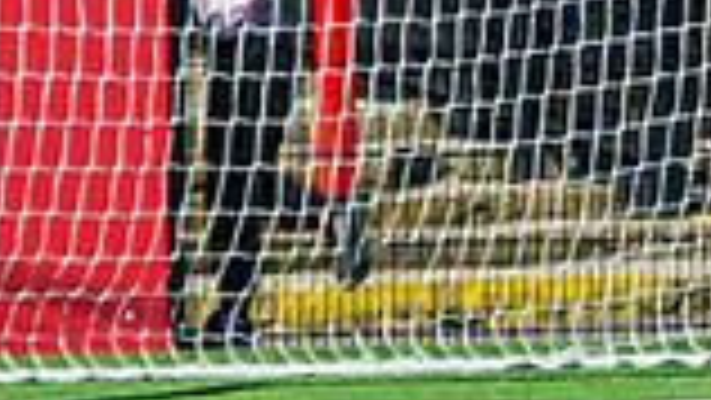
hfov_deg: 2.1
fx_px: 19500
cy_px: 567
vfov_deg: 1.2
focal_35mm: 1034
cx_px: 1220
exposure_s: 1/3200
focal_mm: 100
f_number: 5
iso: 400
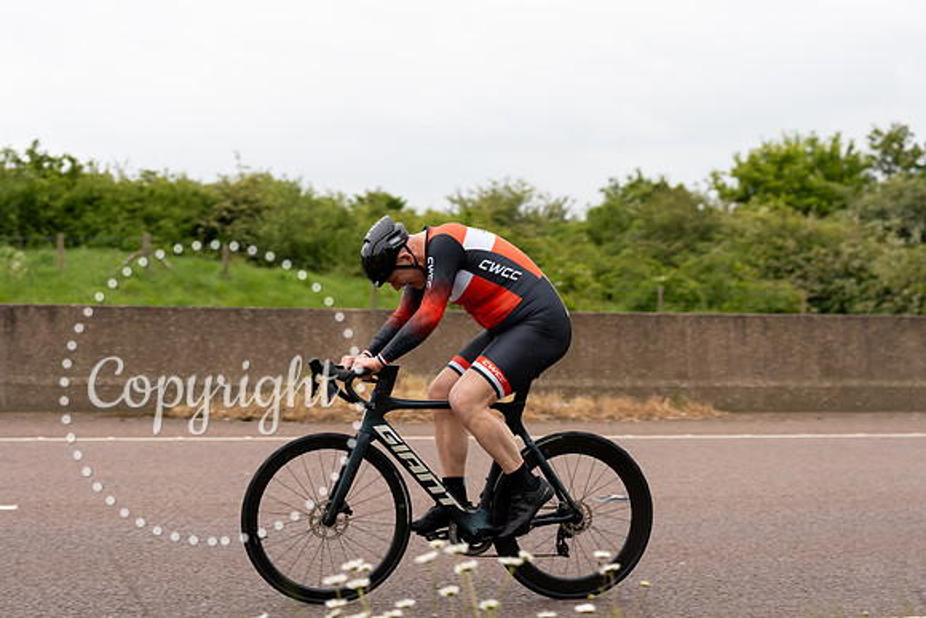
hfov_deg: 27.8
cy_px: 309
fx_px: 1871
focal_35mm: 73
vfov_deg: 18.8
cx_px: 463
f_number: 3.5
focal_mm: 70
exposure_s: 1/1000
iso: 400
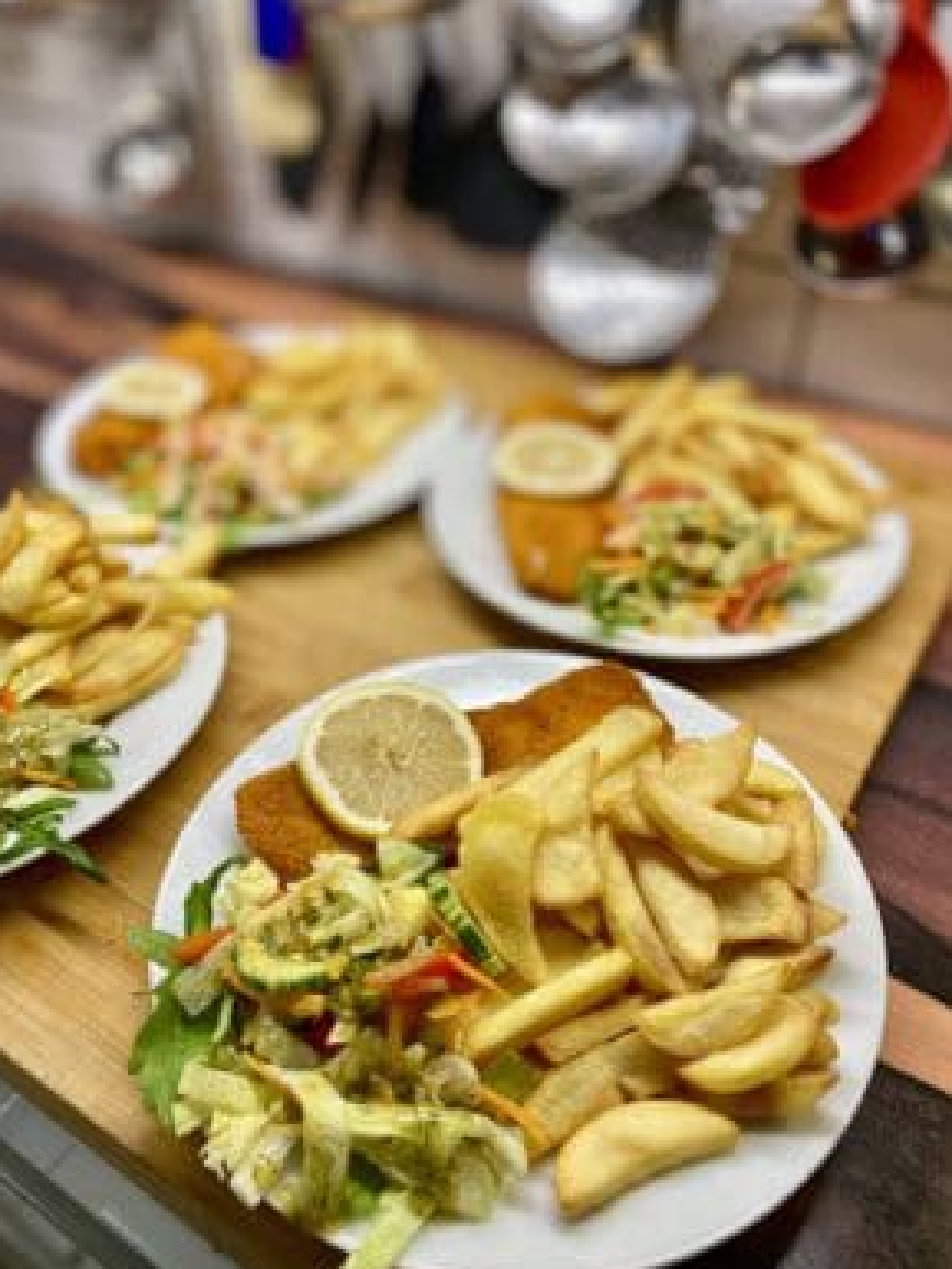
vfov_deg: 65.3
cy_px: 646
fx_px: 990
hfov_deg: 51.4
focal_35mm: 27
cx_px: 464
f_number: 1.8
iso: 64
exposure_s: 1/100
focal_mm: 4.2
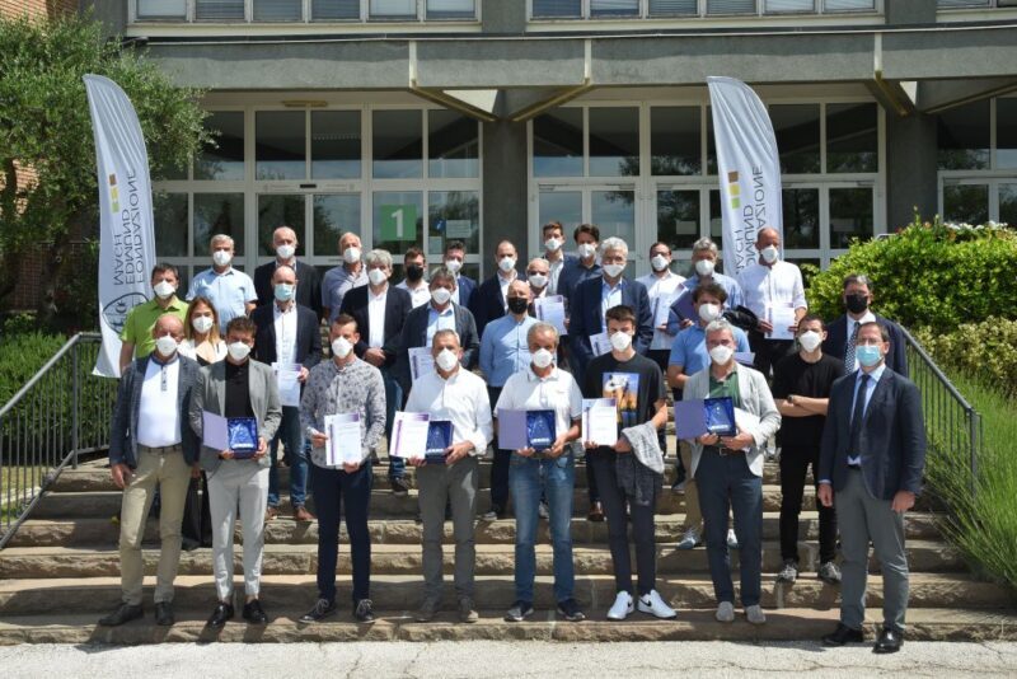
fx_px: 989
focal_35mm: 35
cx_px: 508
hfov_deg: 54.4
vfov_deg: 37.9
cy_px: 340
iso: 200
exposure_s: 1/200
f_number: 14
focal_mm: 35
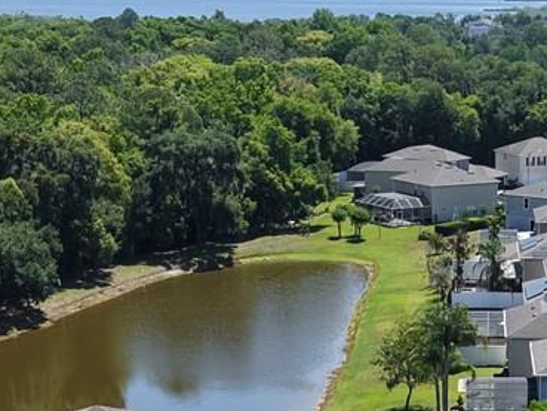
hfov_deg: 18.6
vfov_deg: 12.7
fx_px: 1644
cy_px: 775
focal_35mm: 104
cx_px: 477
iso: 180
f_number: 1.8
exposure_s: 1/3200
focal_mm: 8.67
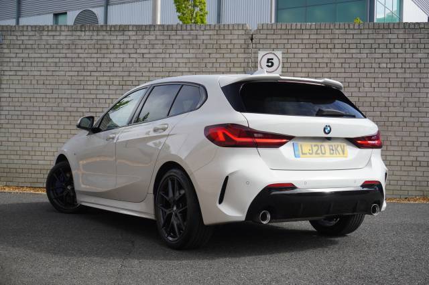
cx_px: 214
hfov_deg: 40.0
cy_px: 142
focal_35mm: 50
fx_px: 590
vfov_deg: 27.2
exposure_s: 1/160
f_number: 7.1
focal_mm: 33
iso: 125
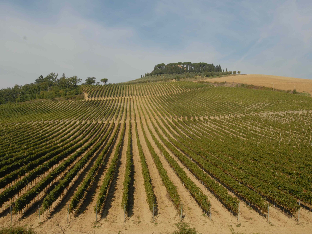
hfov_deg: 51.3
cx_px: 144
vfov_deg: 39.7
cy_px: 116
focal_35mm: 36
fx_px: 324
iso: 100
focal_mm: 22
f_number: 11
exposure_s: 1/125
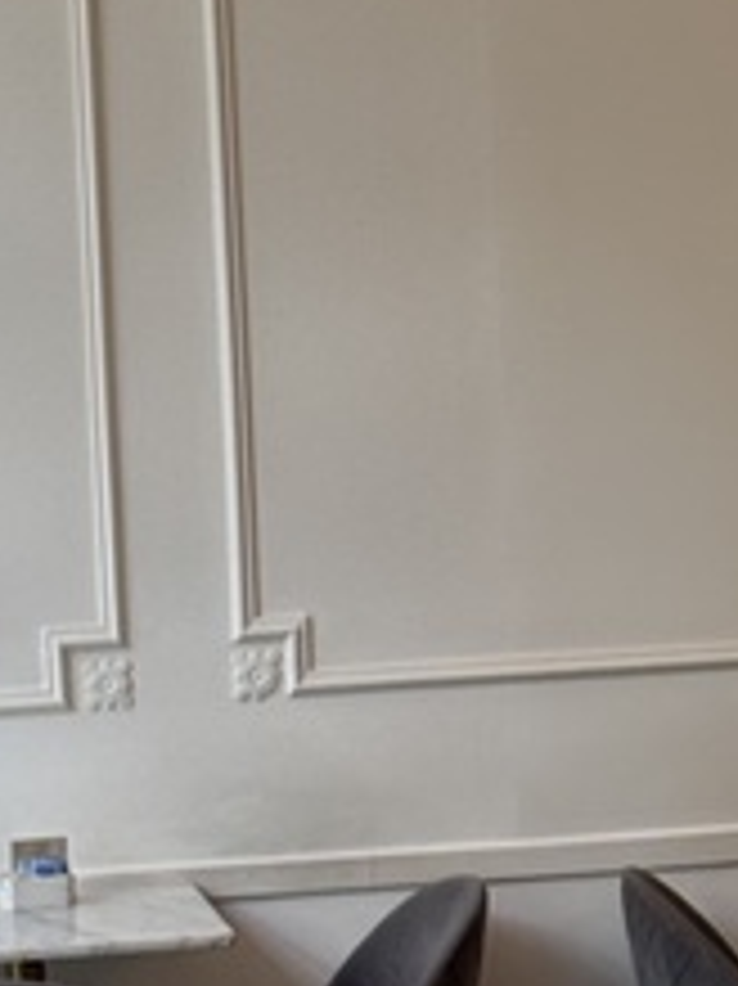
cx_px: 650
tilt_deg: -1.6
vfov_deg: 10.0
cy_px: 194
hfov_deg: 7.5
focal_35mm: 197
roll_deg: +3.2
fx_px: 5605
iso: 80
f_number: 1.78
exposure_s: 1/274
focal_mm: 6.76
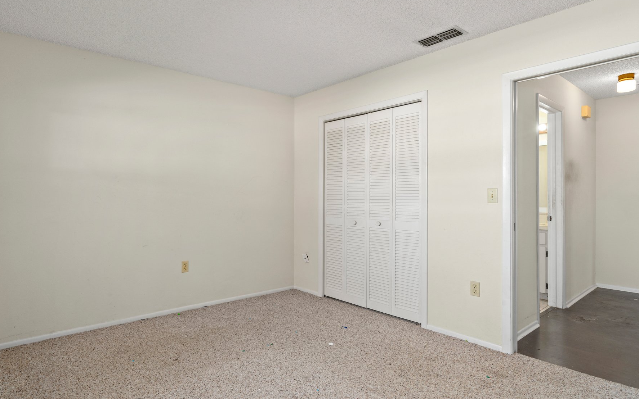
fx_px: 348
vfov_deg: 59.7
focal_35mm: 20
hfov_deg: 84.5
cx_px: 274
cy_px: 201
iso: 400
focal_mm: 17
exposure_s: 1/2
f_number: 8
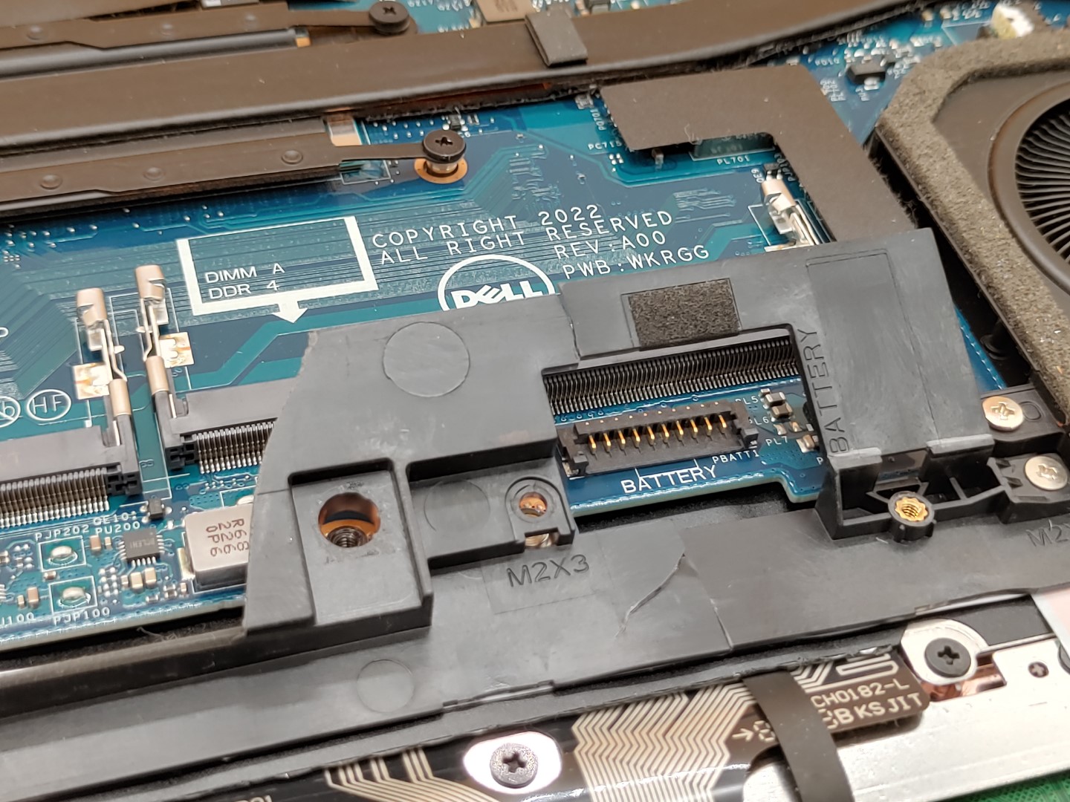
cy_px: 401
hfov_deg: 38.9
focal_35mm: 49
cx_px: 535
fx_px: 1515
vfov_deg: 29.7
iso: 100
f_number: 1.8
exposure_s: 1/60
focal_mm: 4.36
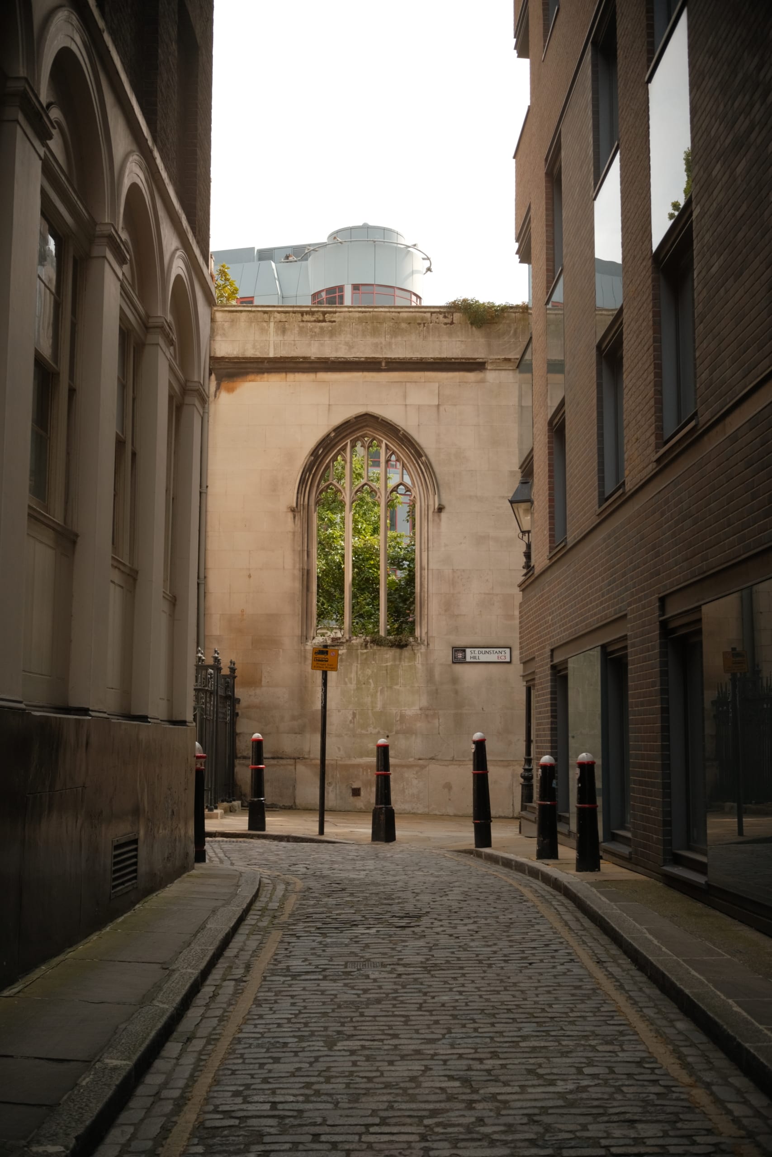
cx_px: 386
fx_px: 1319
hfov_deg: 32.6
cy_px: 578
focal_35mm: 41
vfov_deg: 47.4
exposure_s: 1/1000
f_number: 2.8
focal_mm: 27
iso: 250
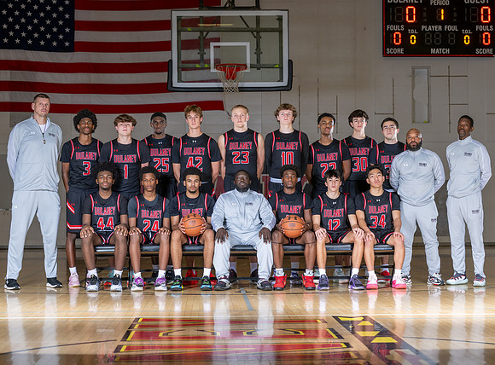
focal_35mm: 76
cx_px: 246
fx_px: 1081
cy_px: 182
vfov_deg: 19.2
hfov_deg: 25.8
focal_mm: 70
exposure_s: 1/160
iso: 400
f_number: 5.6
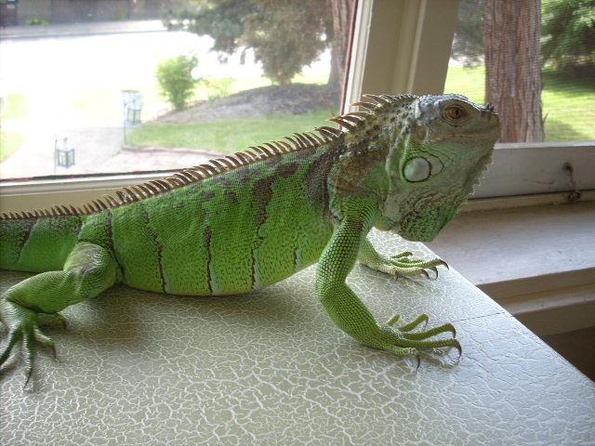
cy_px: 223
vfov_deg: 38.7
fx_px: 636
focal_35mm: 37
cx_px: 298
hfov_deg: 50.1
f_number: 2.8
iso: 64
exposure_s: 1/46.2
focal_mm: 6.2
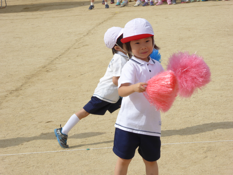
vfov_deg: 8.8
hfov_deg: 11.8
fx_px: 1131
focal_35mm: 168
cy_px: 88
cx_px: 116
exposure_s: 1/640
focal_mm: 27.1
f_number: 5.4
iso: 100
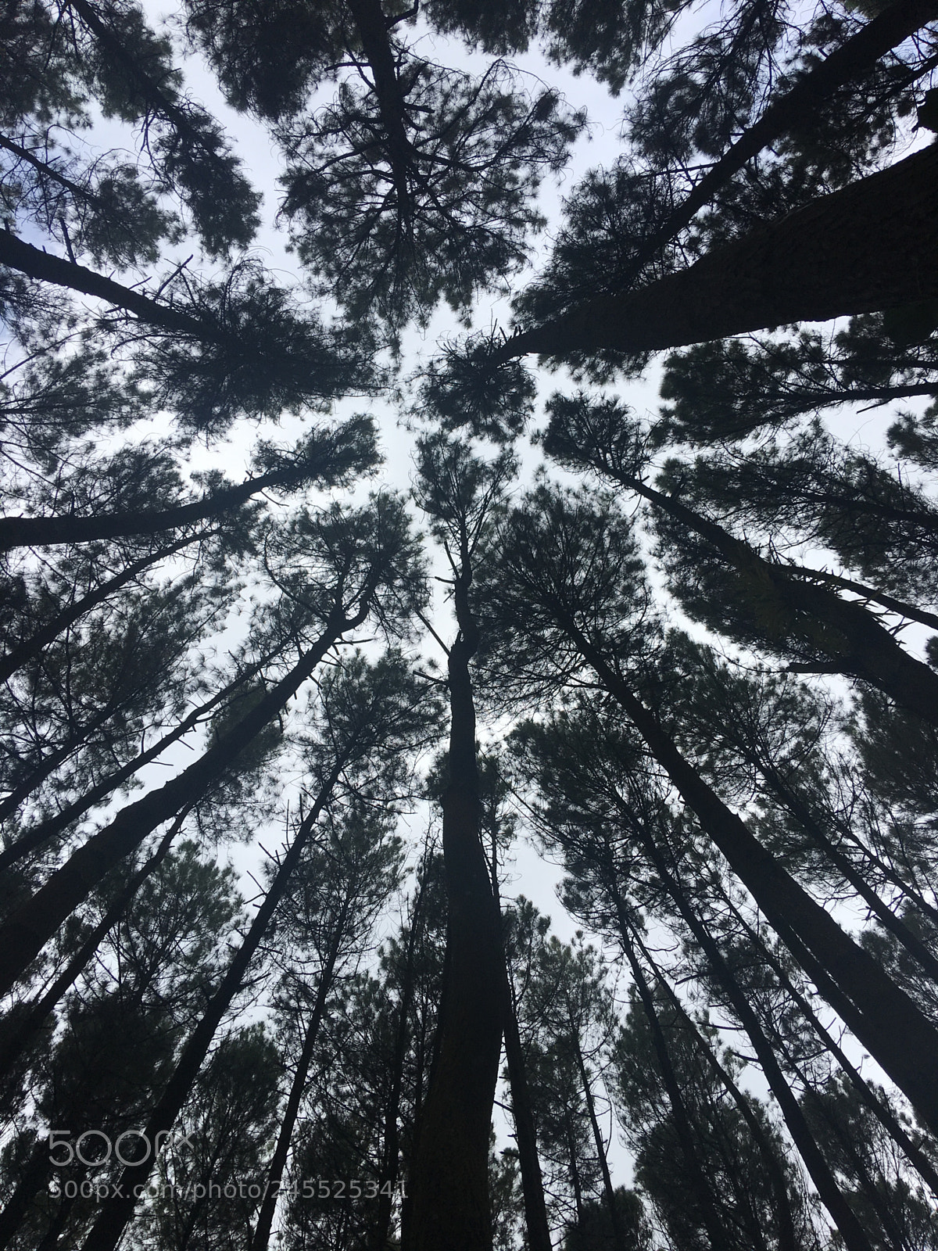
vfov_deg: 61.7
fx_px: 1048
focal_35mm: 29
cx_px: 469
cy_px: 626
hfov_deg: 48.2
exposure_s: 1/1538
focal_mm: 4.15
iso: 25
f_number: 2.2
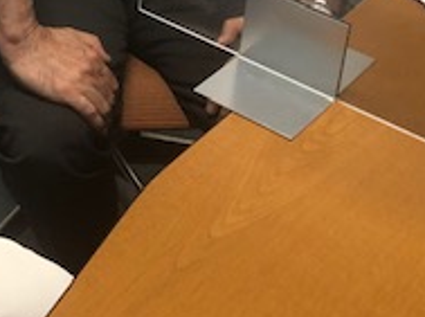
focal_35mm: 95
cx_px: -70
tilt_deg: -25.4
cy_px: -175
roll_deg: +0.3
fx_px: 1164
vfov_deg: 14.4
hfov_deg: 19.6
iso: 40
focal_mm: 3.99
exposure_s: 1/17
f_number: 1.8
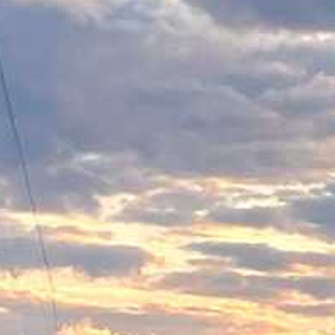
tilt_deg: +4.4
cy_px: 357
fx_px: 2595
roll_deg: +1.0
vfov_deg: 7.3
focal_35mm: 237
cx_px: 1404
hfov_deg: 6.0
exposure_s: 1/585
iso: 32
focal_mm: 4.25
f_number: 1.8
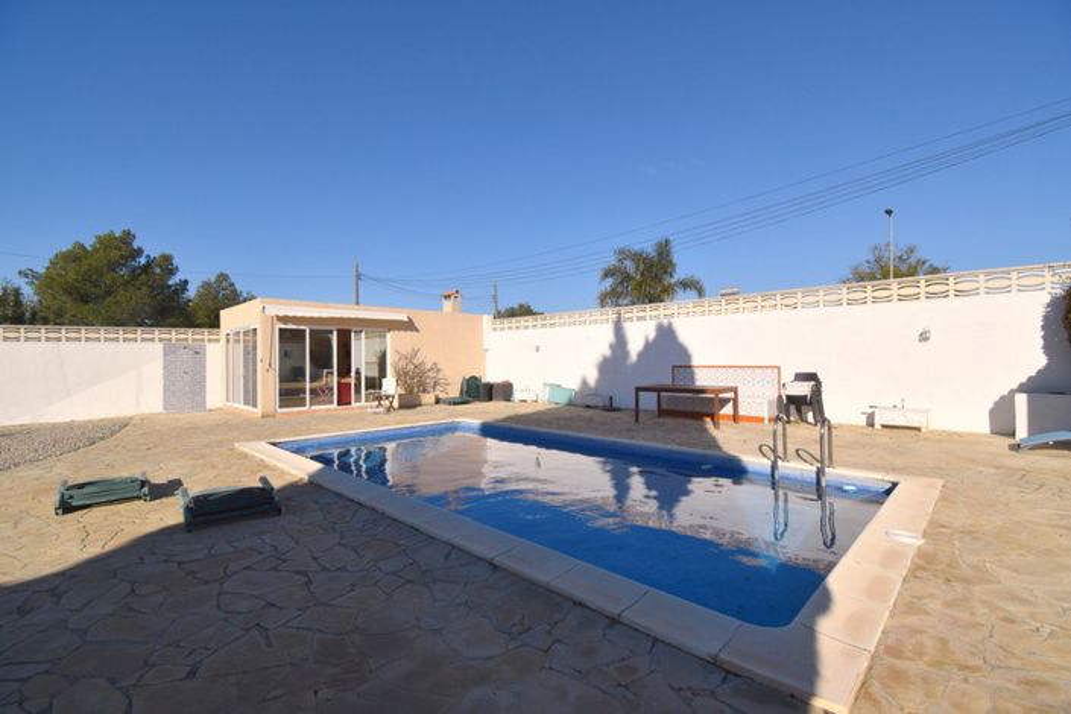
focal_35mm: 15
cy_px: 357
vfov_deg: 77.3
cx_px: 536
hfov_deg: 100.4
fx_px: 446
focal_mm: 10
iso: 100
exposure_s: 1/800
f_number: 8
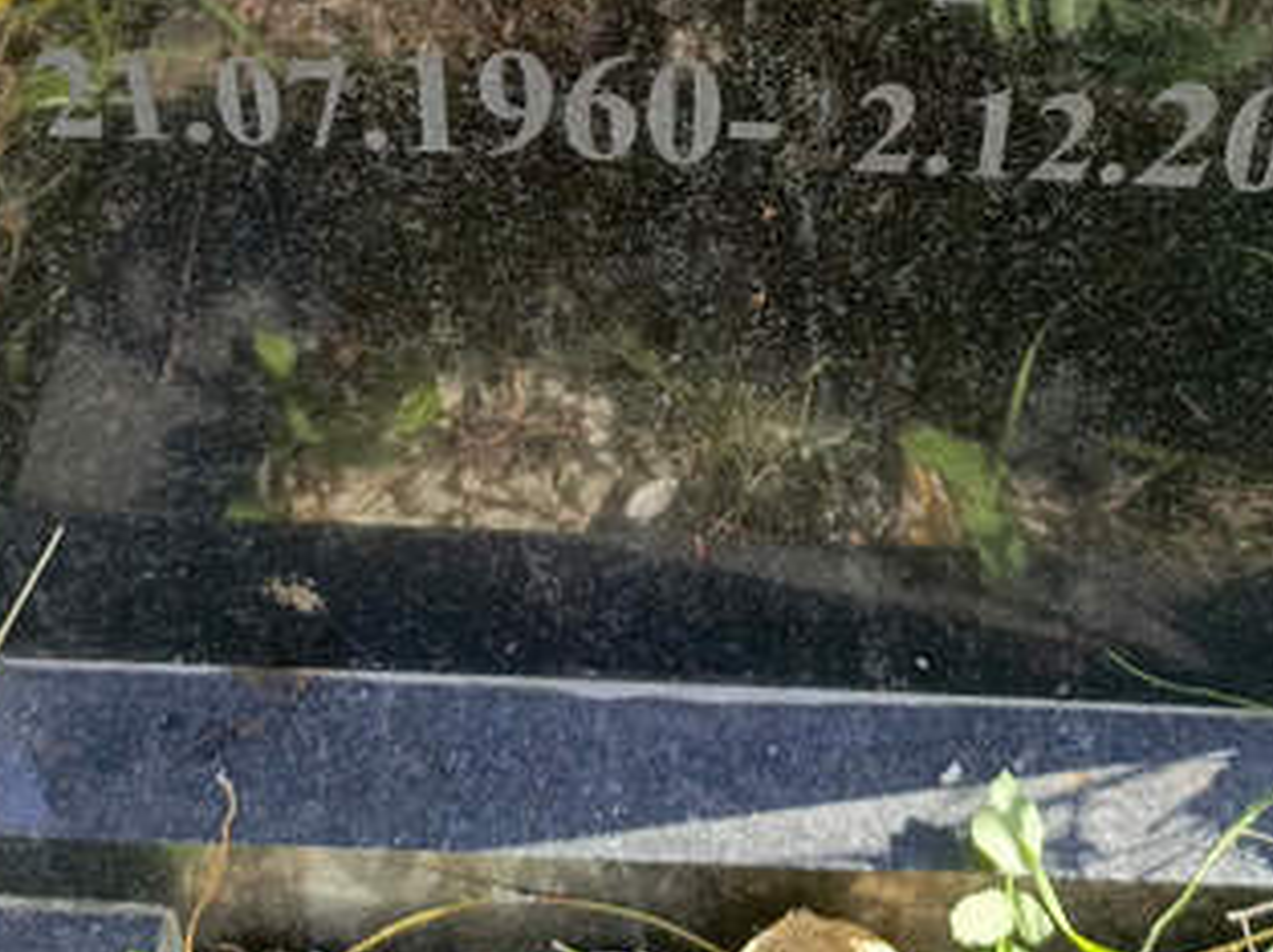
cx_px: 752
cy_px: -252
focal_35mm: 64
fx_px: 2351
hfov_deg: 30.2
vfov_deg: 21.0
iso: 110
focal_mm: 4.76
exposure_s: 1/152
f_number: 1.69
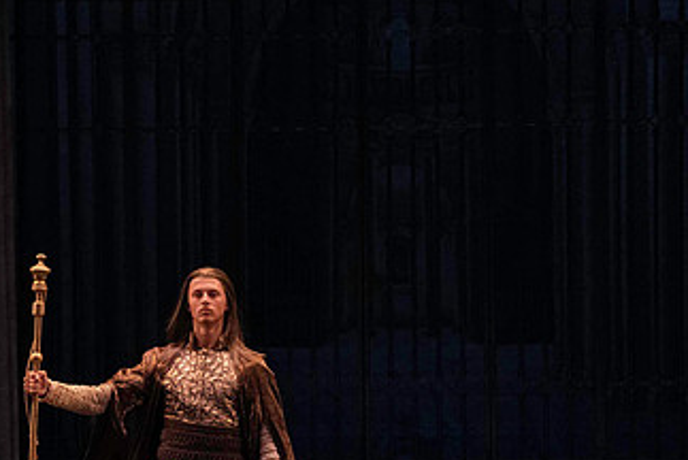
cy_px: 391
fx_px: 6867
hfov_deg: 5.7
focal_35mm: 359
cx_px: 215
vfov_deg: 3.8
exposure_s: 1/400
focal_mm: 200
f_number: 7.1
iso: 12800
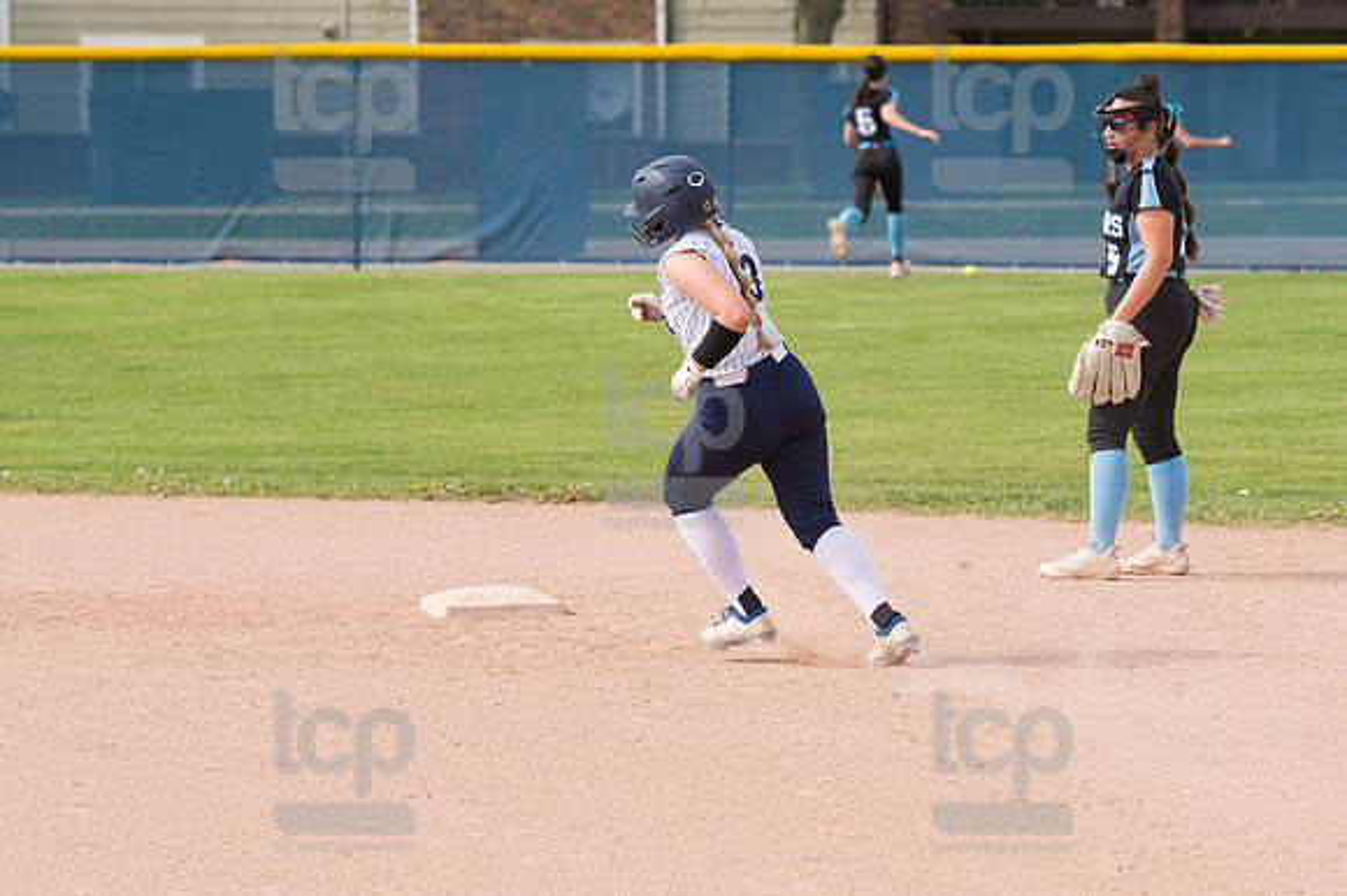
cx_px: 674
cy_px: 448
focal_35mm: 232
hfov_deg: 8.9
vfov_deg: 5.9
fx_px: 8675
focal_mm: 155
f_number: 5.6
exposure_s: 1/1600
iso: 400
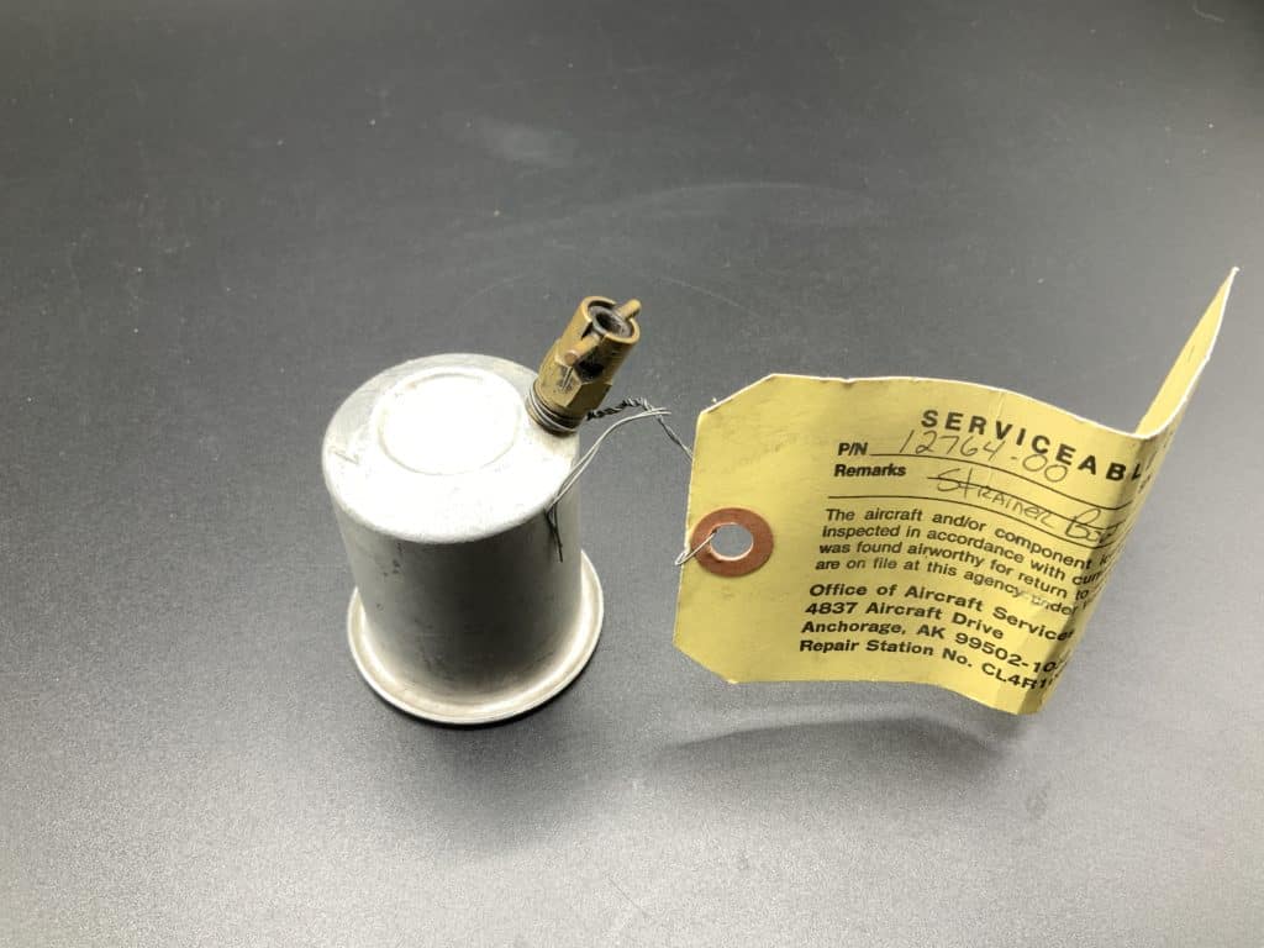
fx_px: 1059
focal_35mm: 29
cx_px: 632
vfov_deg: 48.2
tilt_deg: -51.3
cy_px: 474
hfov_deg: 61.7
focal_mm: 3
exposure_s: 1/120
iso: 40
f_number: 1.8
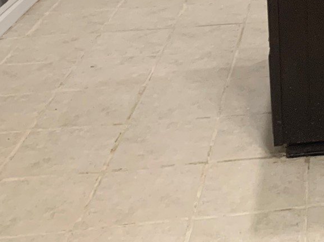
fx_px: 814
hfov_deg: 19.7
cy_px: -151
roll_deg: -0.3
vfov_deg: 15.3
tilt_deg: -9.9
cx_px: 478
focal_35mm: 87
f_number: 1.8
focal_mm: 4.25
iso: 125
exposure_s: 1/60
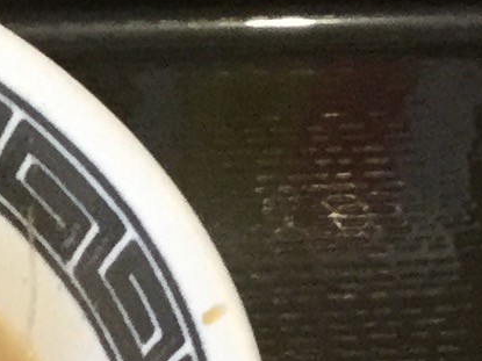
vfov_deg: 6.0
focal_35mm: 244
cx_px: 179
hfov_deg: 8.1
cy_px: 484
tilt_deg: -46.9
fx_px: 3397
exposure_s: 1/24
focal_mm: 3.3
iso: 200
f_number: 2.4
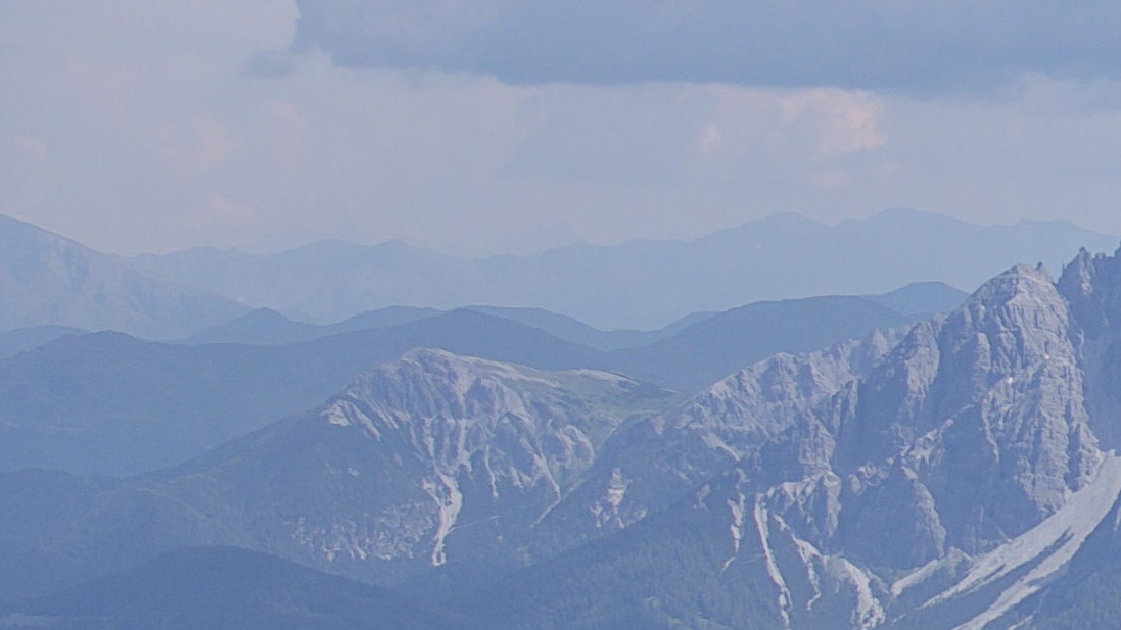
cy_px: 359
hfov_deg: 7.0
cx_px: 1861
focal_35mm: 301
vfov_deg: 4.0
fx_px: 8943
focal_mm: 35
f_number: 6.3
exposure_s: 1/250
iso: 100
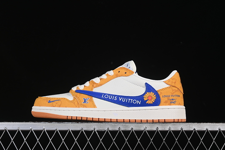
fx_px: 469
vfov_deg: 18.2
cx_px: 112
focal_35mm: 75
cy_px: 75
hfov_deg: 27.0
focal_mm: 50
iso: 160
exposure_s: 1/80
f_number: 8
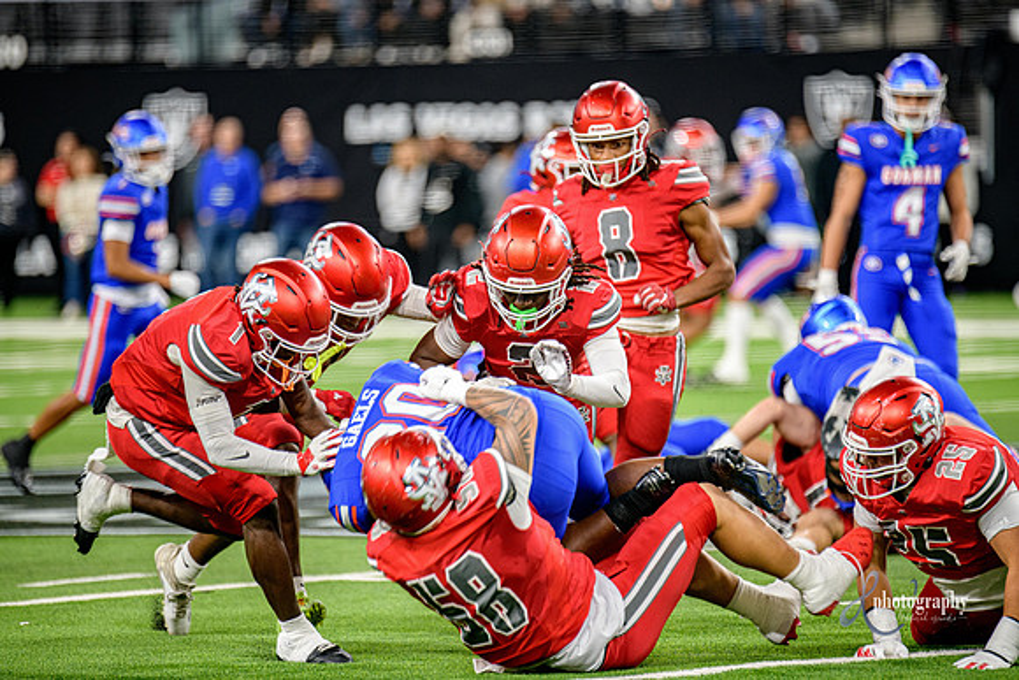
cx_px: 510
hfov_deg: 6.9
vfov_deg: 4.6
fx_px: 8493
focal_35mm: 300
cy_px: 340
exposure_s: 1/400
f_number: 2.8
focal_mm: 300
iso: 1250
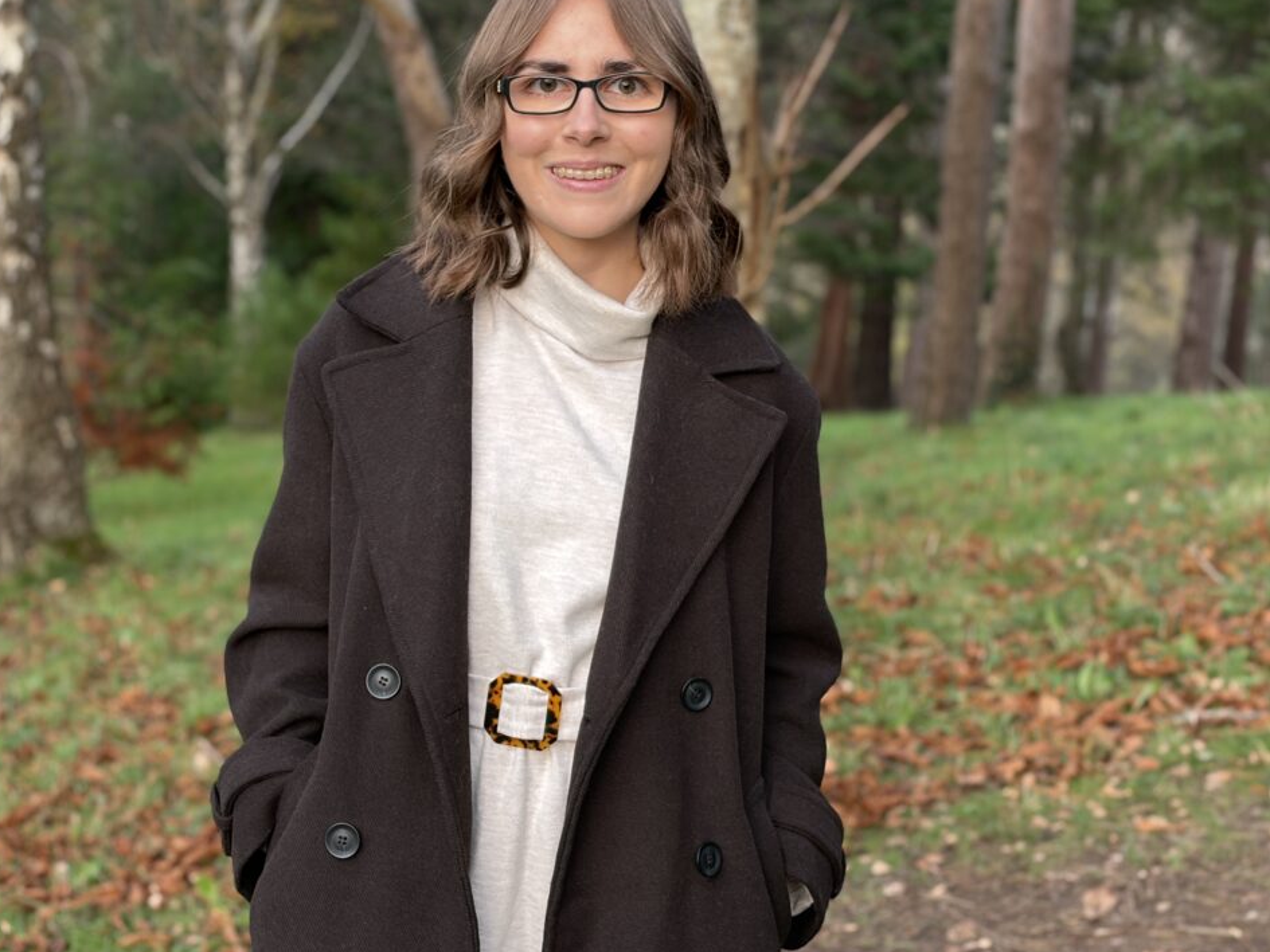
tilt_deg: -9.6
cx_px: 573
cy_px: 443
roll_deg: -3.8
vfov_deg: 22.3
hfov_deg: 29.4
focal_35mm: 66
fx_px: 2422
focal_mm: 5.96
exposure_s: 1/60
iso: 64
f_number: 1.6
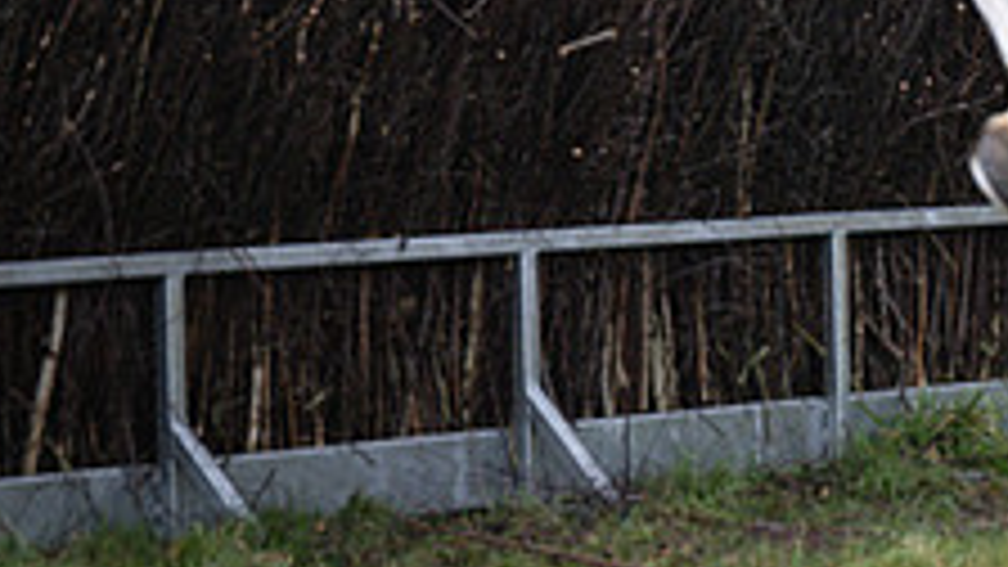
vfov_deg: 5.4
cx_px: 979
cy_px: -436
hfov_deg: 9.7
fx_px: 5907
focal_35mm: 221
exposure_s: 1/1000
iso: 400
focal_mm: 70
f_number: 5
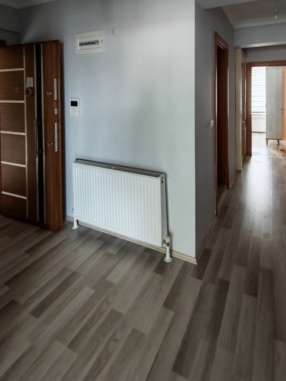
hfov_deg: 65.9
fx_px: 220
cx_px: 152
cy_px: 97
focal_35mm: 20
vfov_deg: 76.0
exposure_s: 1/20
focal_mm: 1.82
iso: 1250
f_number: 2
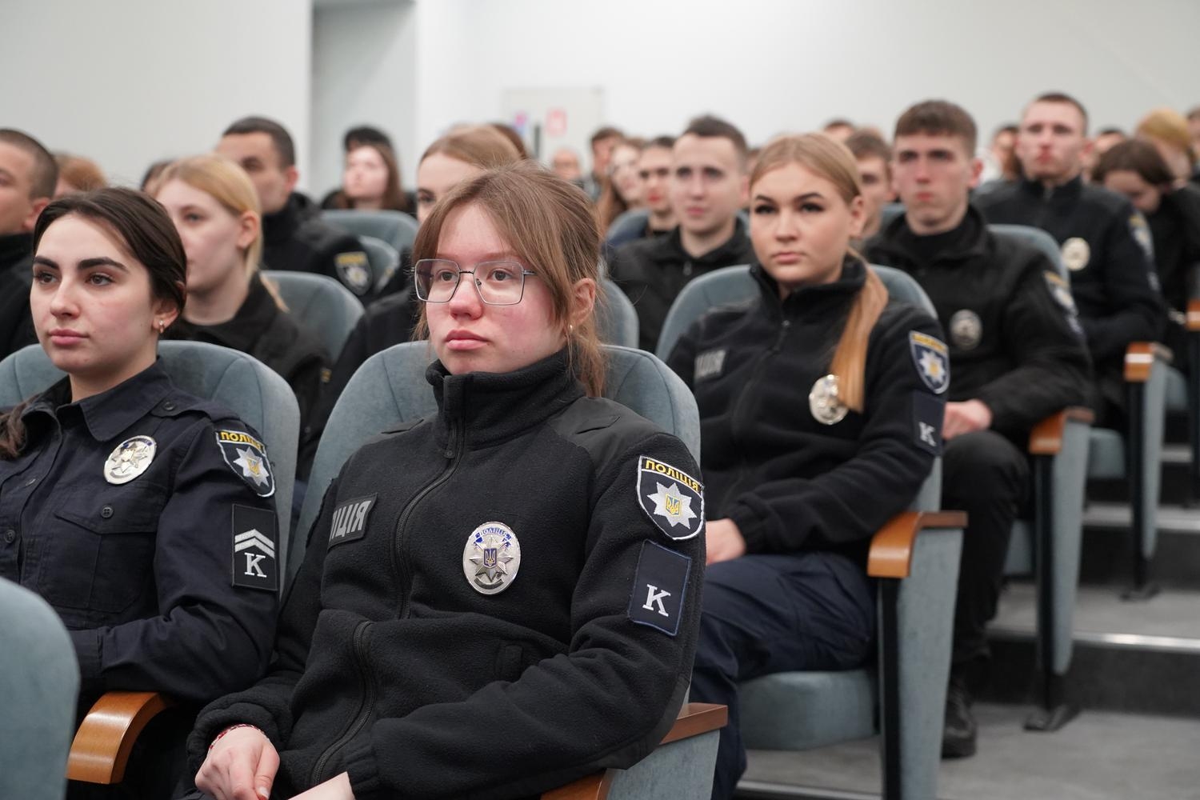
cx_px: 600
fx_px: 1967
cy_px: 400
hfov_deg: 33.9
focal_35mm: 59
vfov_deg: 23.0
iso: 5000
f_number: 4
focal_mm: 59
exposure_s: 1/160
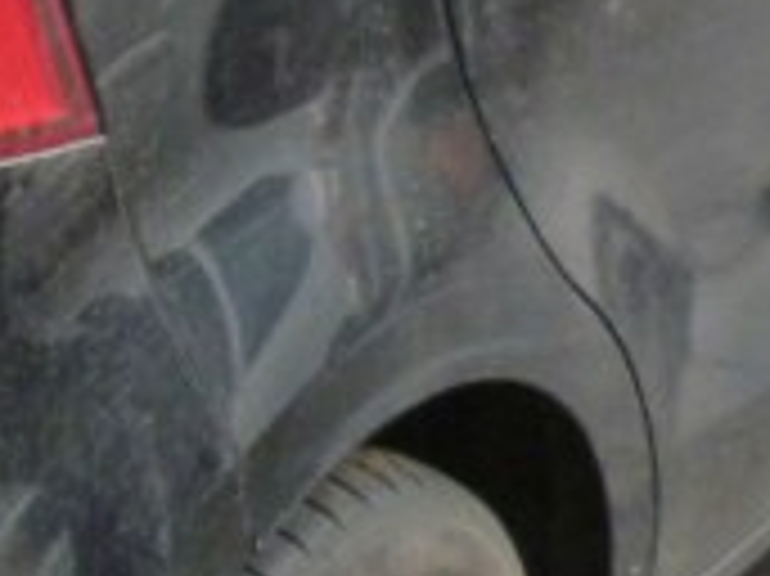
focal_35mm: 117
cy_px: 153
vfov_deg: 12.6
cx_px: -266
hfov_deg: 15.9
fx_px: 2601
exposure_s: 1/60
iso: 320
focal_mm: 4.5
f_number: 2.8
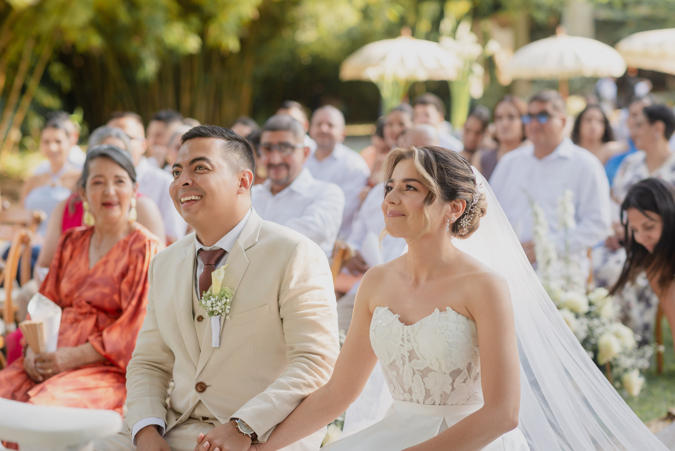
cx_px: 338
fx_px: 1605
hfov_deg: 23.8
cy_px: 226
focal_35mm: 86
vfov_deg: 16.0
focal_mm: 85
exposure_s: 1/1000
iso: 400
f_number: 3.2
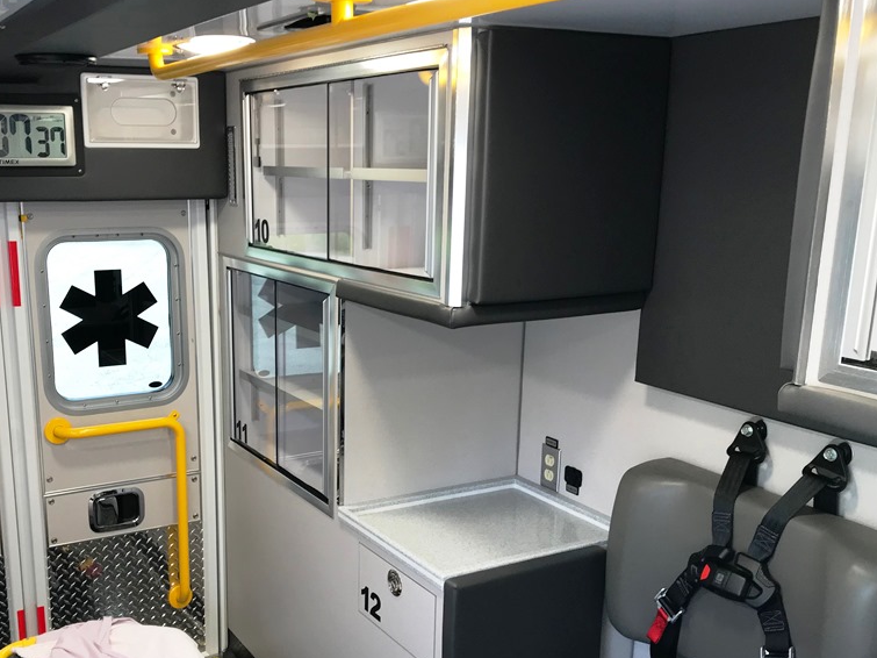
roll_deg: +1.5
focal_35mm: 38
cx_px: 325
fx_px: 963
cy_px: 403
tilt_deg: -15.2
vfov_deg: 37.5
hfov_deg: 48.5
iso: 40
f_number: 1.8
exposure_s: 1/90
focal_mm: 3.99
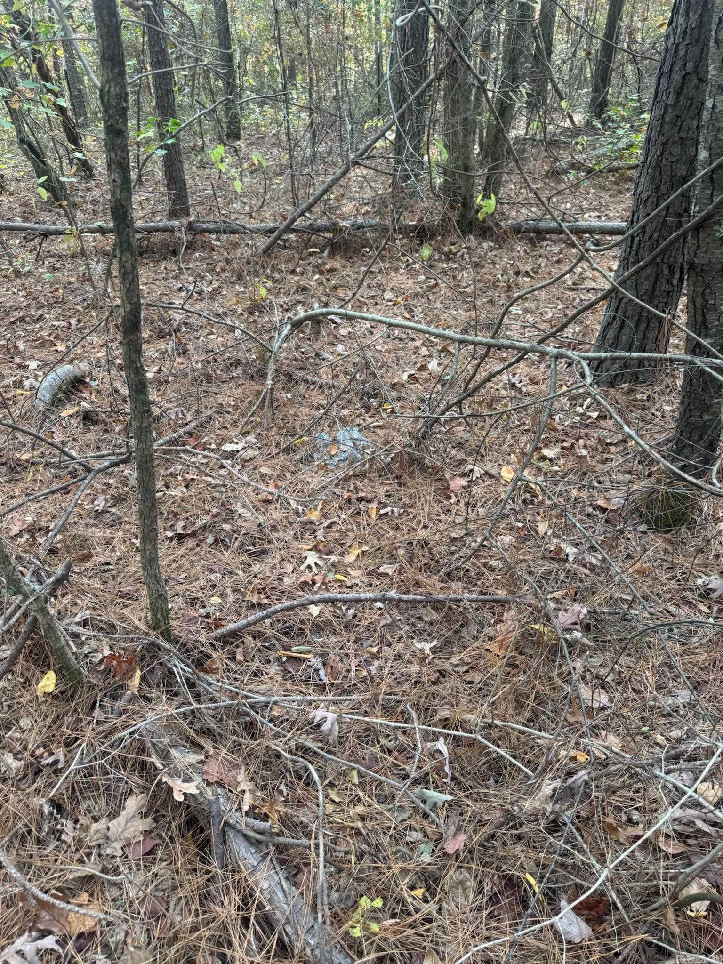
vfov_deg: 71.6
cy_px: 482
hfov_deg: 56.8
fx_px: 668
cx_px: 362
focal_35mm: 24
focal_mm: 6.76
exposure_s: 1/121
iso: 80
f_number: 1.78
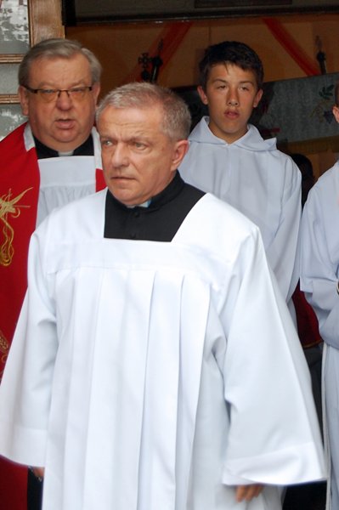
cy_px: 255
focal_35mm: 78
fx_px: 1104
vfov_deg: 26.0
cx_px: 170
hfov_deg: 17.5
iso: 400
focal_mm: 52
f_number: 5.6
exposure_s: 1/125
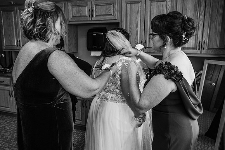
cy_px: 75
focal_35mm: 29
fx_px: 181
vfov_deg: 45.0
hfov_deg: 63.6
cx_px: 112
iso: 1250
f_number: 4.5
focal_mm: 29
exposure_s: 1/200
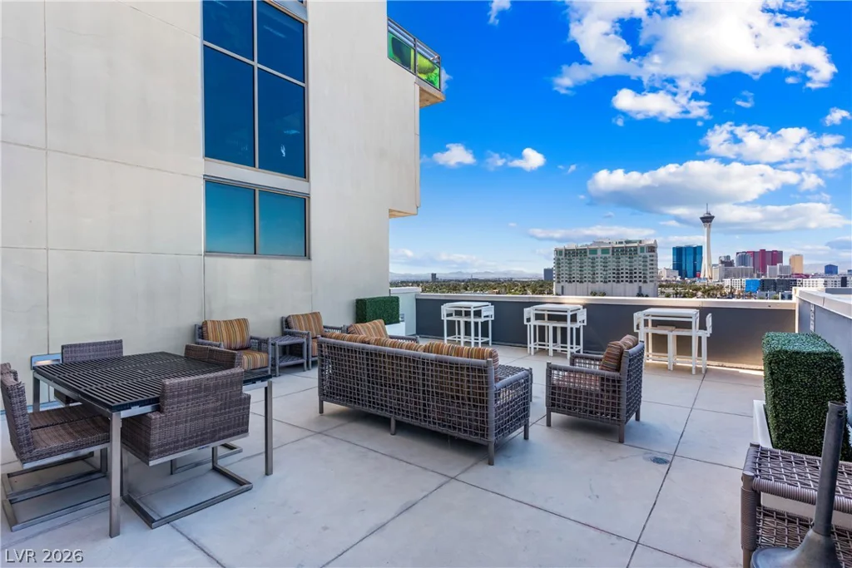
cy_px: 284
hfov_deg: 90.0
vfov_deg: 67.4
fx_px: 426
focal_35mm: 18
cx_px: 426
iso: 400
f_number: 8
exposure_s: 1/8000
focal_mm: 18
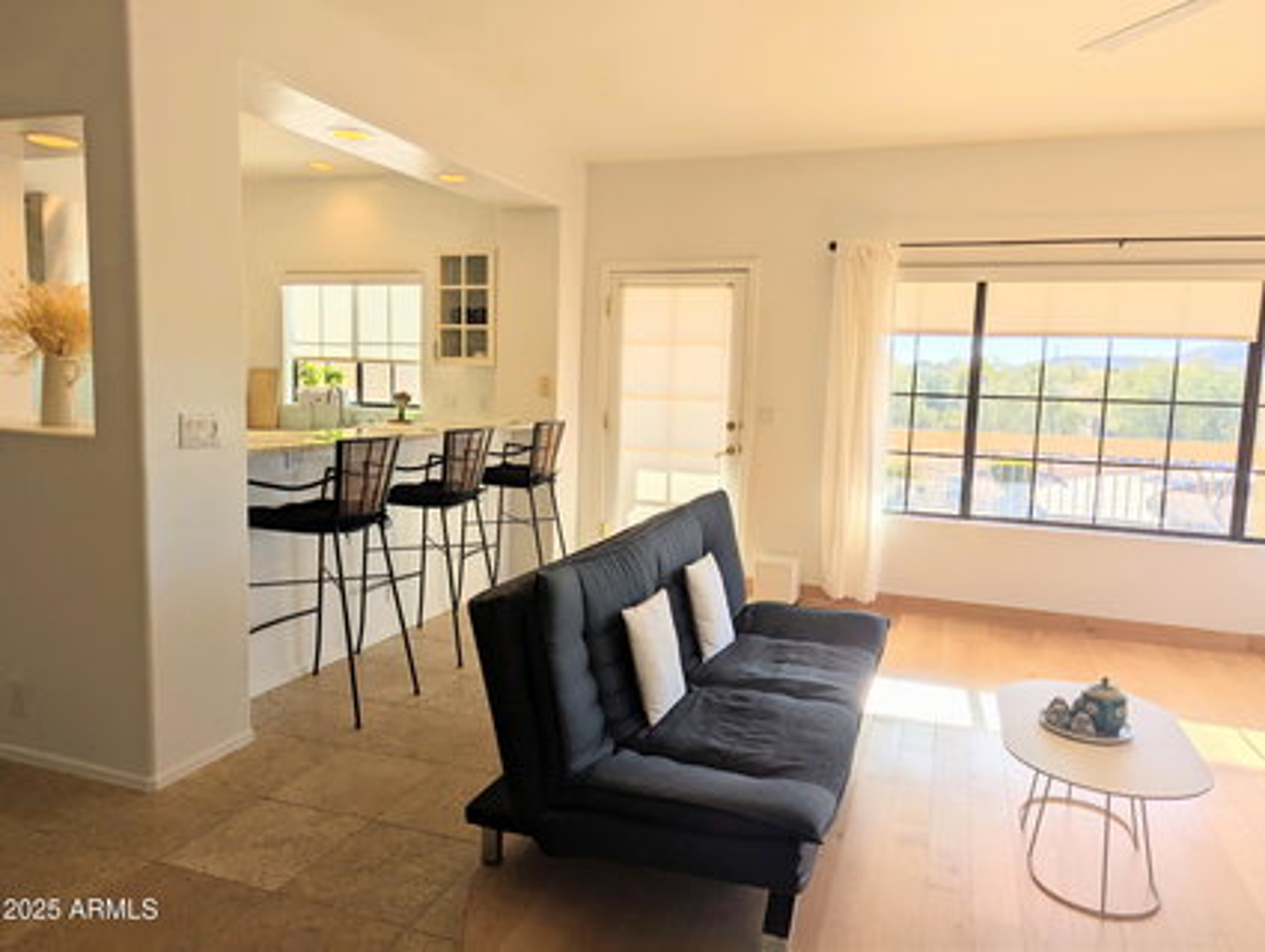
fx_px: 878
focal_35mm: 24
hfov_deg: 71.5
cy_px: 476
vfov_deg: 56.9
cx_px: 632
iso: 39
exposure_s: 1/1572
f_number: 1.85
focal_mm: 6.81
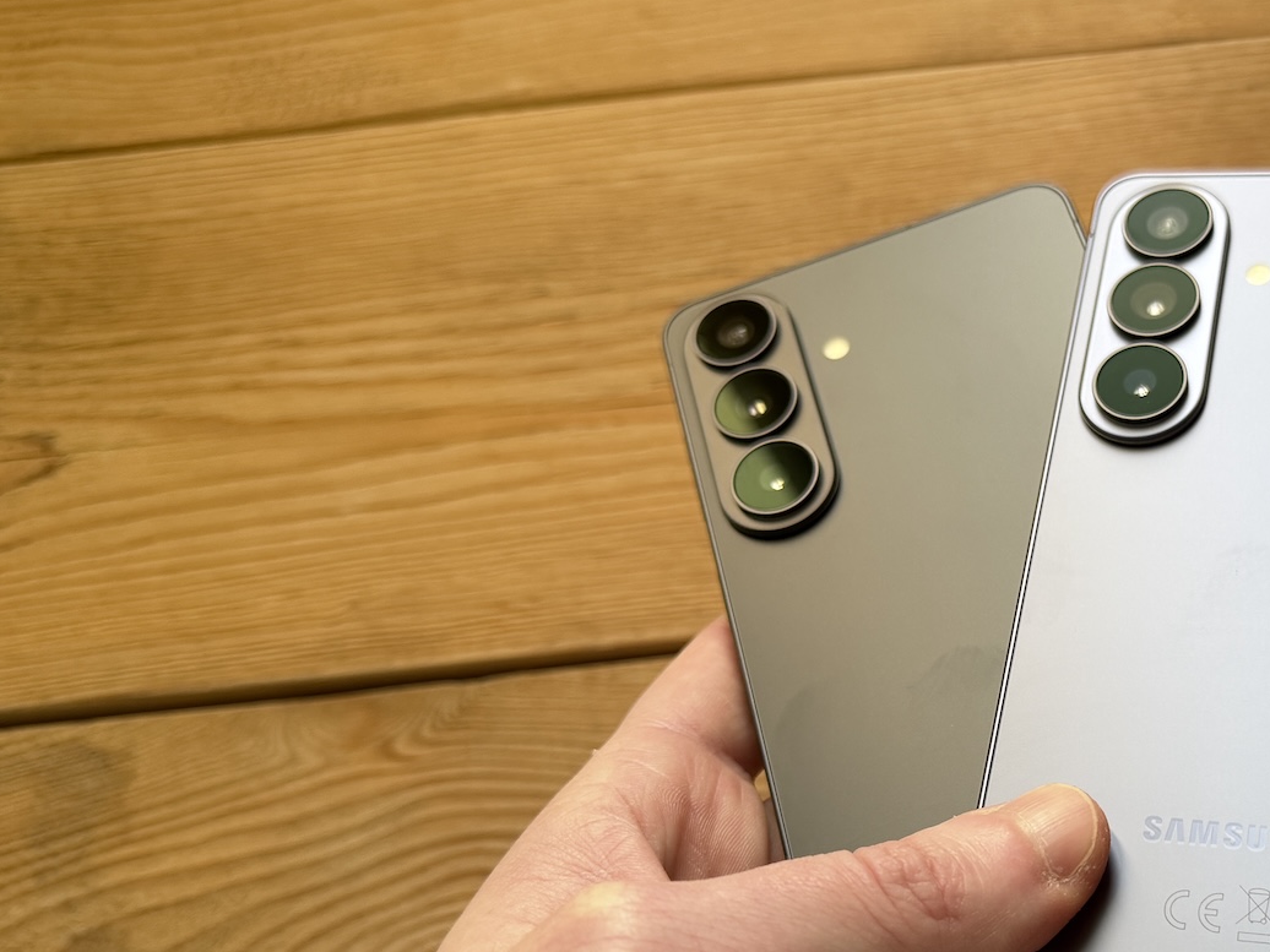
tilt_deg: -71.9
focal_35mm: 44
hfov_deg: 40.6
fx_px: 1614
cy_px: 668
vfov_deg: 32.5
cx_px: 1067
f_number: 1.78
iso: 100
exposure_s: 1/121
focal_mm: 6.76
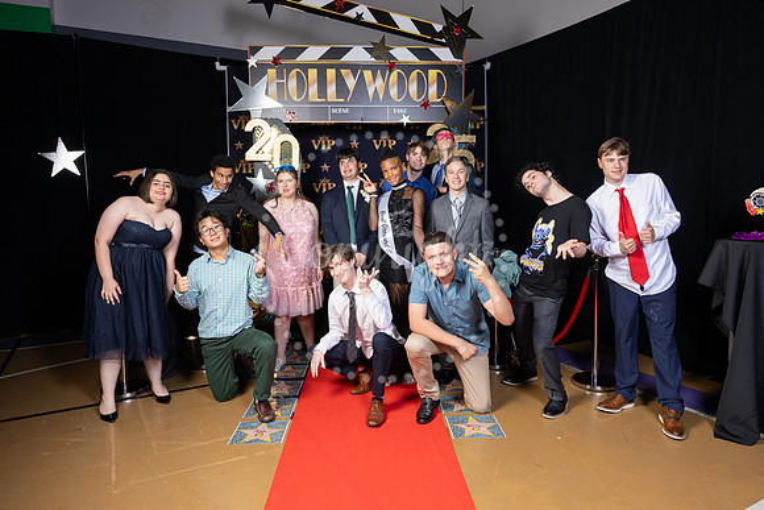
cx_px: 382
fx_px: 509
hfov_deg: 73.7
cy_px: 255
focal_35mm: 24
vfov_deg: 53.2
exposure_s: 1/125
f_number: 8
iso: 400
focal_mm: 24
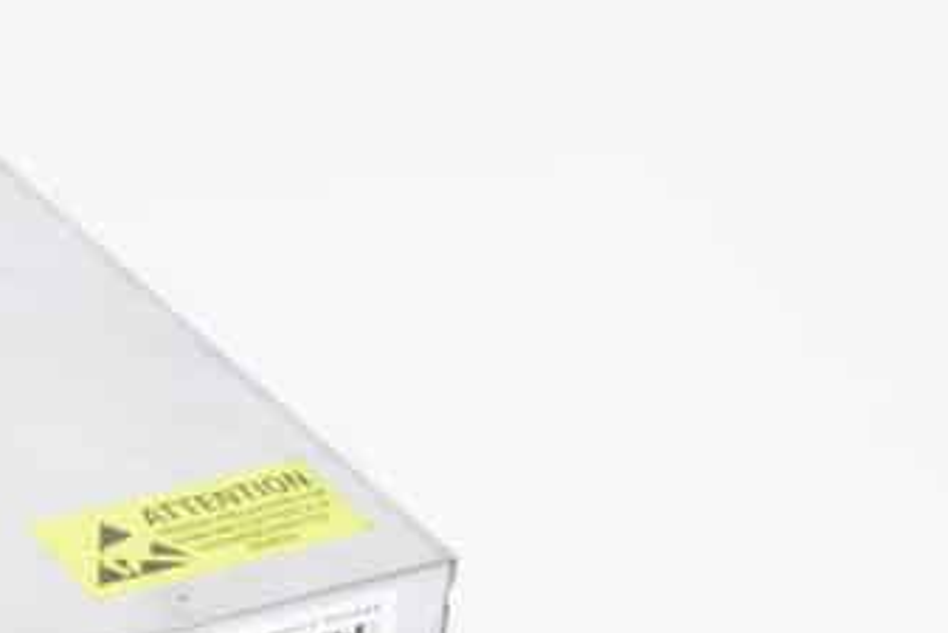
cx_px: -369
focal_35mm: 146
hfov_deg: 13.4
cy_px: 733
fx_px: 3846
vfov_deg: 9.3
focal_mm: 32
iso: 200
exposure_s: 1/50
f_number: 13
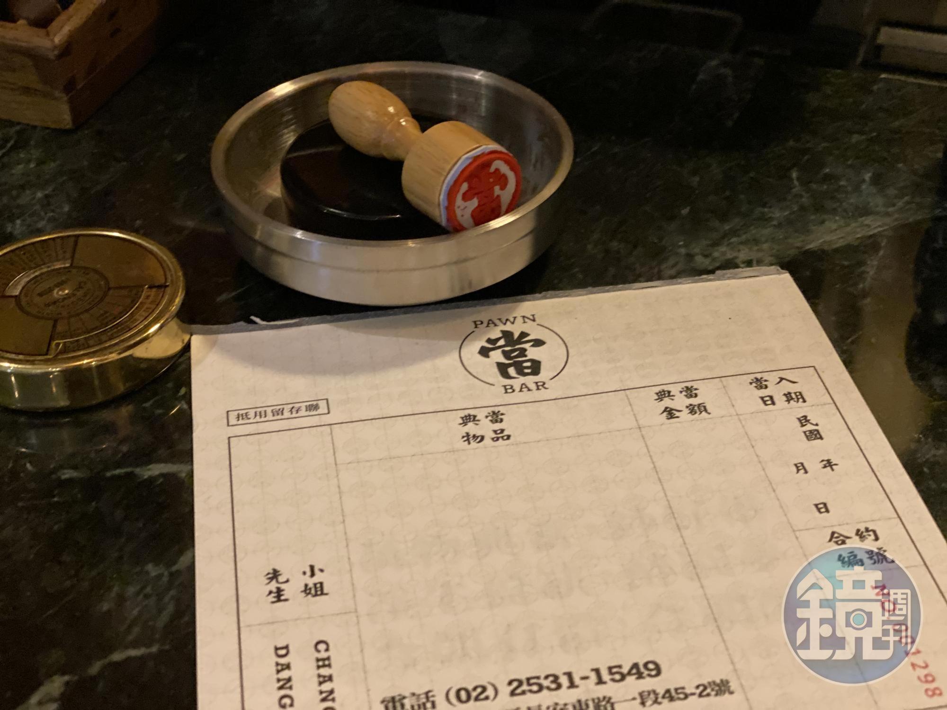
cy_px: 355
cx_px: 474
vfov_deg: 28.0
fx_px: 1423
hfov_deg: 36.8
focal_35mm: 52
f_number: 2
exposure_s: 1/15
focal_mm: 6
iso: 640
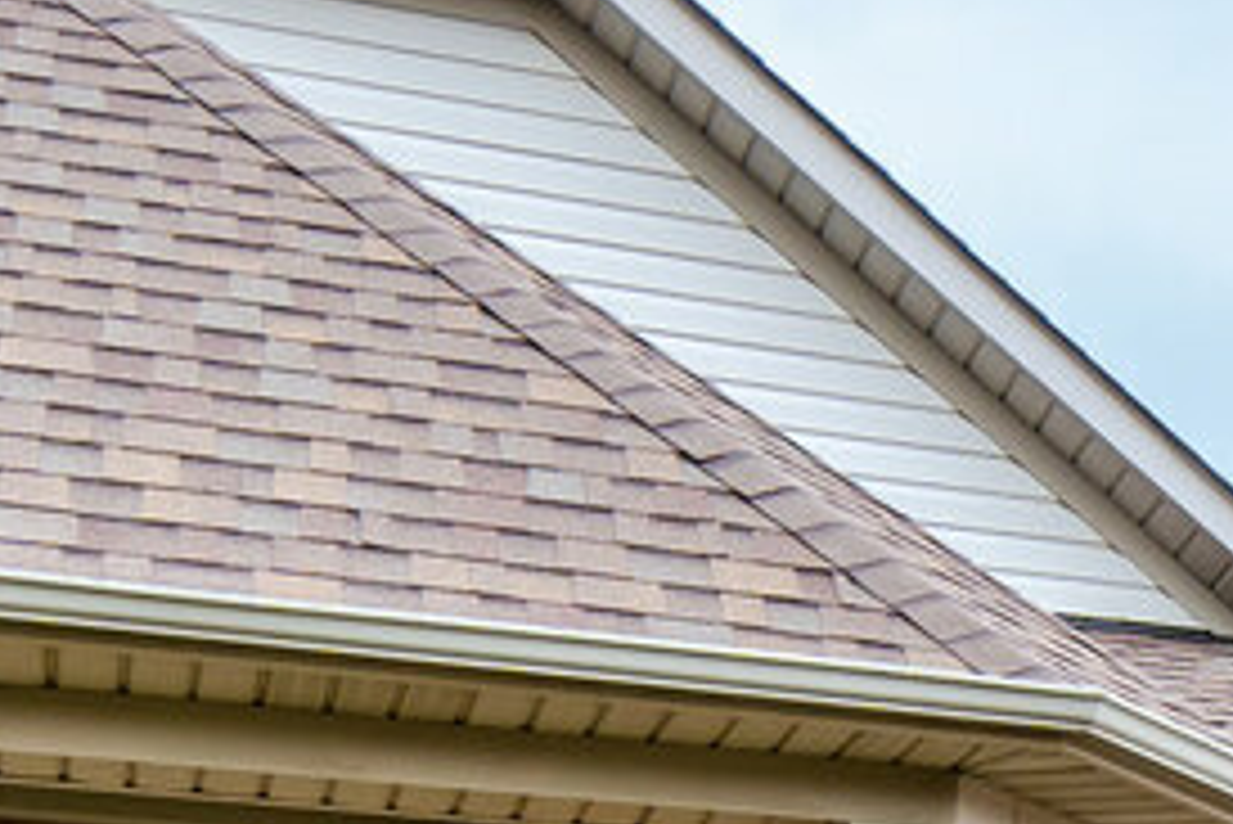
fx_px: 3598
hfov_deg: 17.8
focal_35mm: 105
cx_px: 1750
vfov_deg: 11.5
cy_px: 1765
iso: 50
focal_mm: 10
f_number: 7.1
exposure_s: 1/13
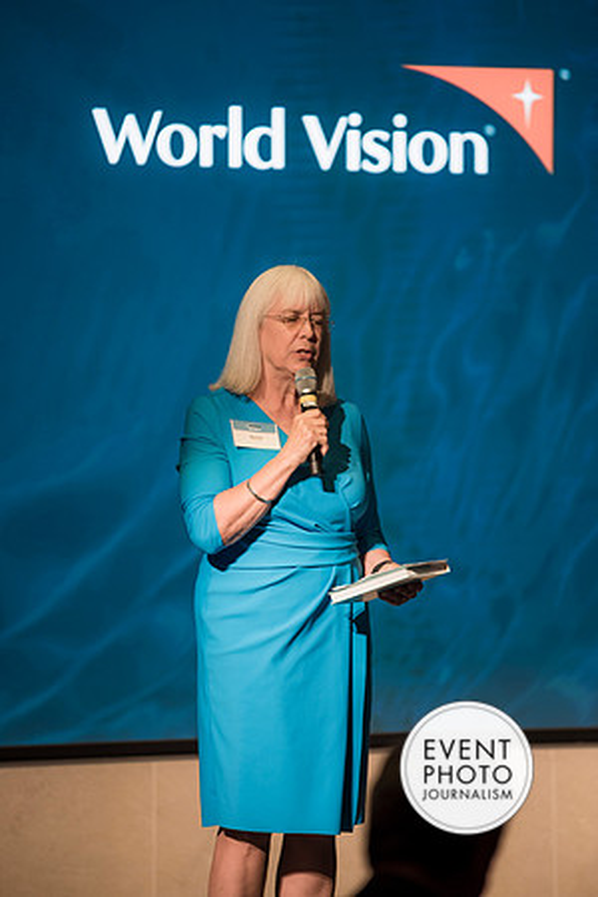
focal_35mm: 200
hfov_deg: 6.9
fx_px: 4983
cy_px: 448
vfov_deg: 10.3
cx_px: 299
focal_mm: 200
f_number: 2.8
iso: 450
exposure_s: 1/125
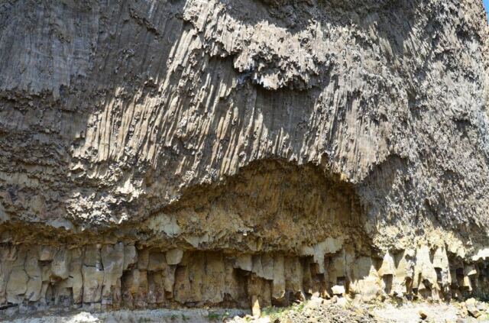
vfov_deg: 34.0
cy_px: 162
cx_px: 244
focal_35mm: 39
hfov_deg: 49.7
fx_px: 528
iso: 200
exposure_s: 1/80
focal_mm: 26
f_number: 16
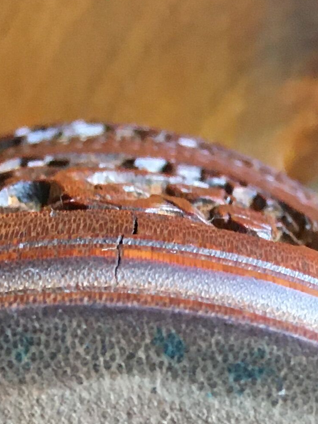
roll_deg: +2.7
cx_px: 63
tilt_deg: -27.4
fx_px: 1446
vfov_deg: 14.3
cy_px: 809
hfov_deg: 12.5
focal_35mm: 118
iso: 160
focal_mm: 4.15
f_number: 2.2
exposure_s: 1/33
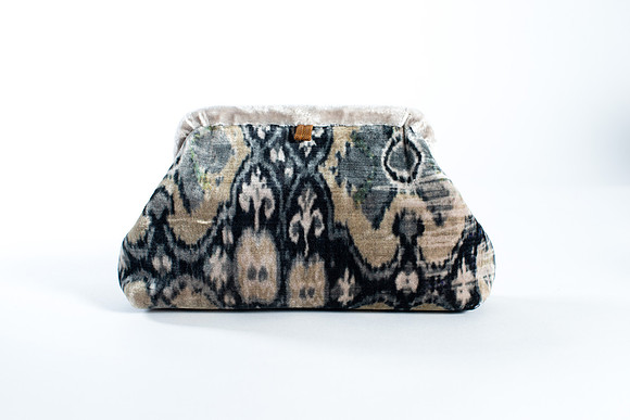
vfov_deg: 27.0
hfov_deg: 39.6
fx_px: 875
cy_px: 210
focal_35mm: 50
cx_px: 315
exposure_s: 1/200
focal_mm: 50
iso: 200
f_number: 6.3
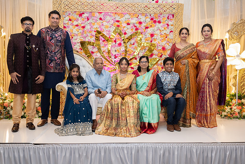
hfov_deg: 53.0
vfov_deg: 36.8
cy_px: 82
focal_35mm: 36
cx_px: 122
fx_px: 246
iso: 1600
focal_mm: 36
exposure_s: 1/160
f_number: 4.5
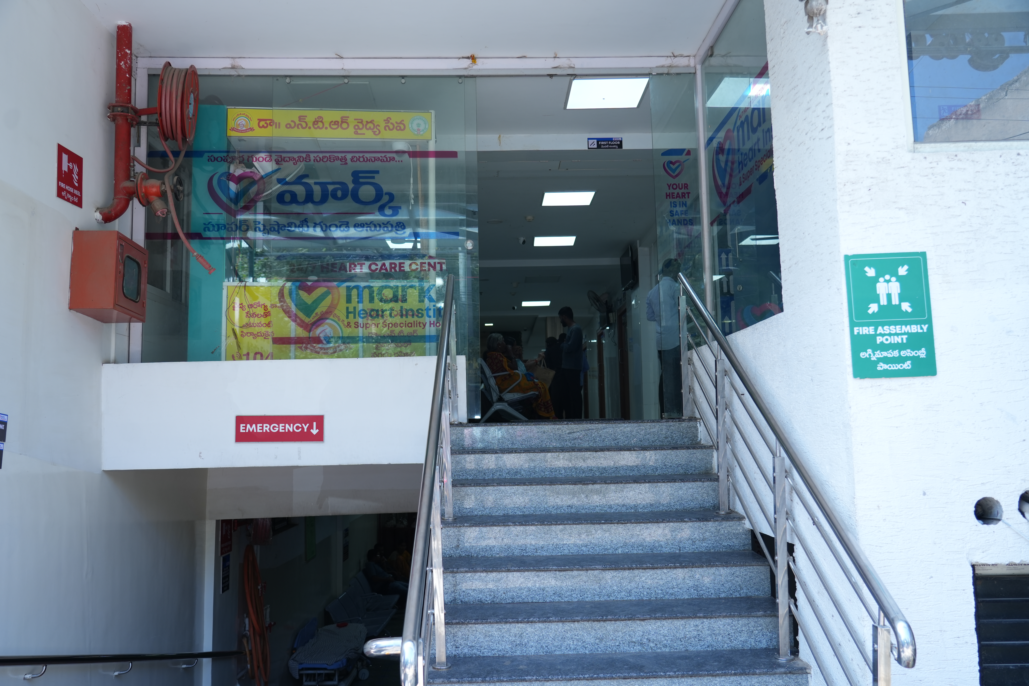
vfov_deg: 43.6
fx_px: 857
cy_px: 343
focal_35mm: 30
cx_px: 514
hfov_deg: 61.9
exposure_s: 1/160
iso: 200
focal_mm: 30
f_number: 4
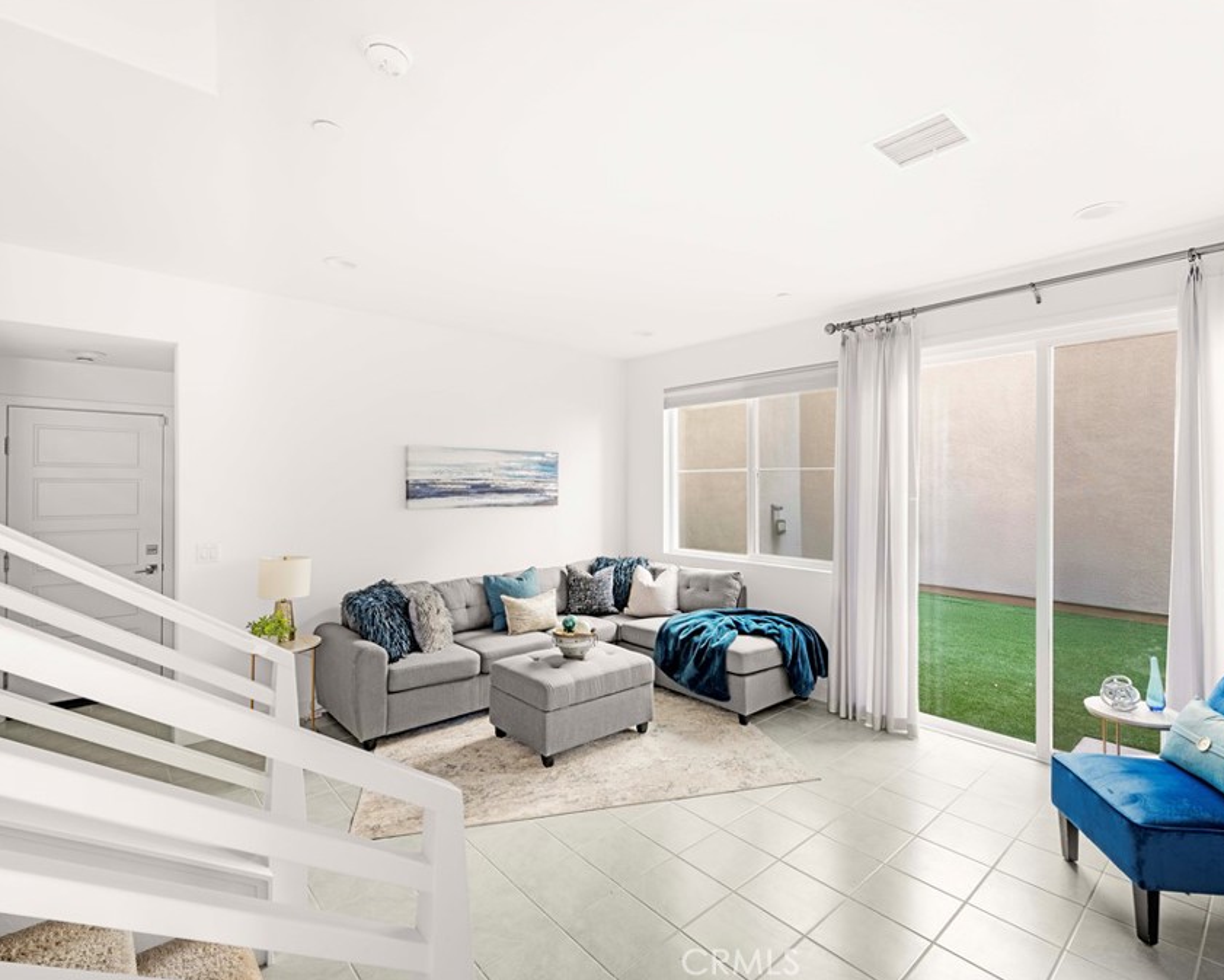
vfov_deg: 80.4
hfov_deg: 93.1
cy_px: 486
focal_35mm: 16
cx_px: 617
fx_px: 580
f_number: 7.1
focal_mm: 14
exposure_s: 1.6
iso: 250
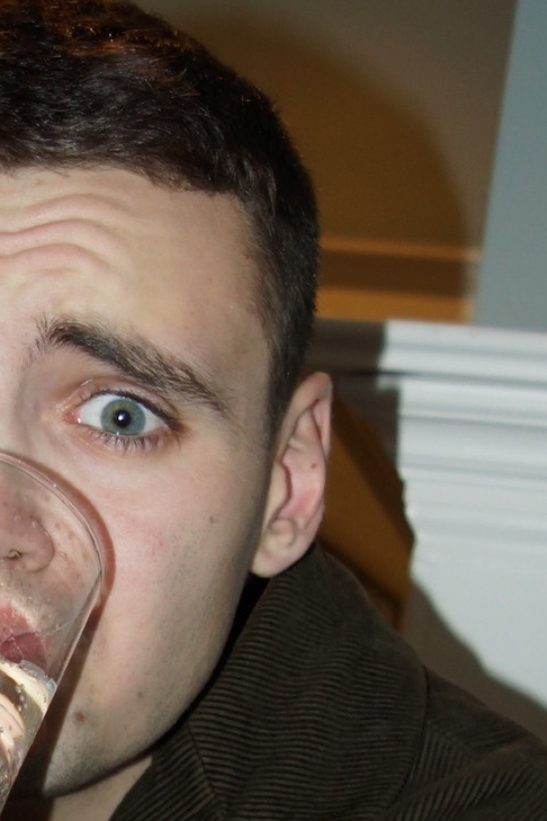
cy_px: 699
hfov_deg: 11.4
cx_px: -120
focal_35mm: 118
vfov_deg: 17.2
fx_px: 2689
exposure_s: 1/60
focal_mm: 28
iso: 320
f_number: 4
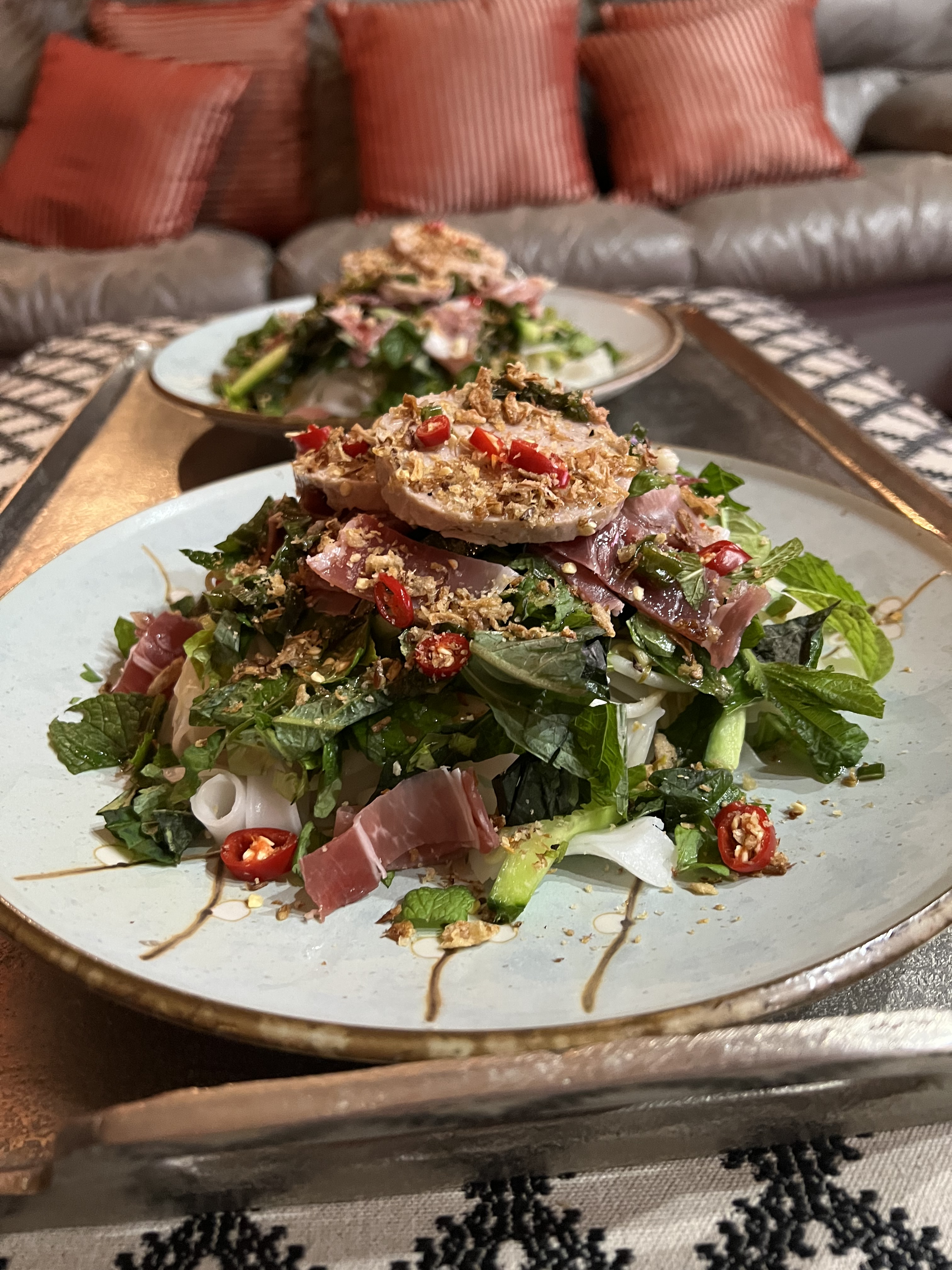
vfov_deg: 67.3
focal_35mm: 26
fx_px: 953
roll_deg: +3.2
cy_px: 635
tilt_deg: -30.1
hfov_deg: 53.1
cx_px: 476
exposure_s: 1/33
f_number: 1.5
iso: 500
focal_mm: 5.7
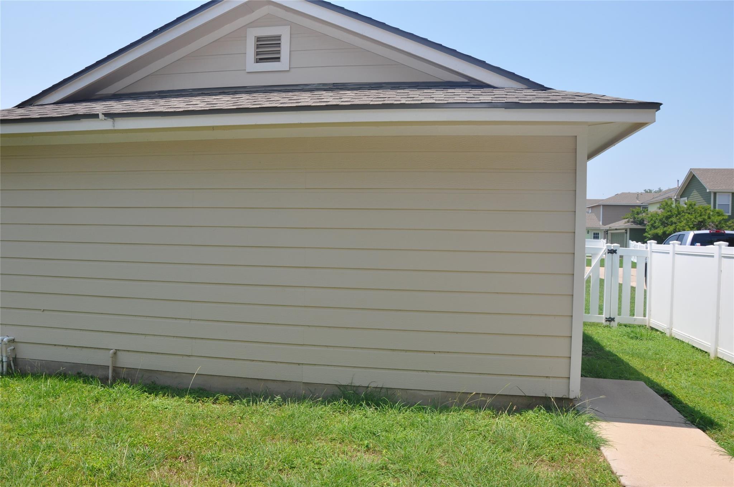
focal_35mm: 27
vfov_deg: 47.8
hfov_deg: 67.4
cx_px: 367
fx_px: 550
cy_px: 244
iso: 200
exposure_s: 1/200
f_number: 11
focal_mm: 18
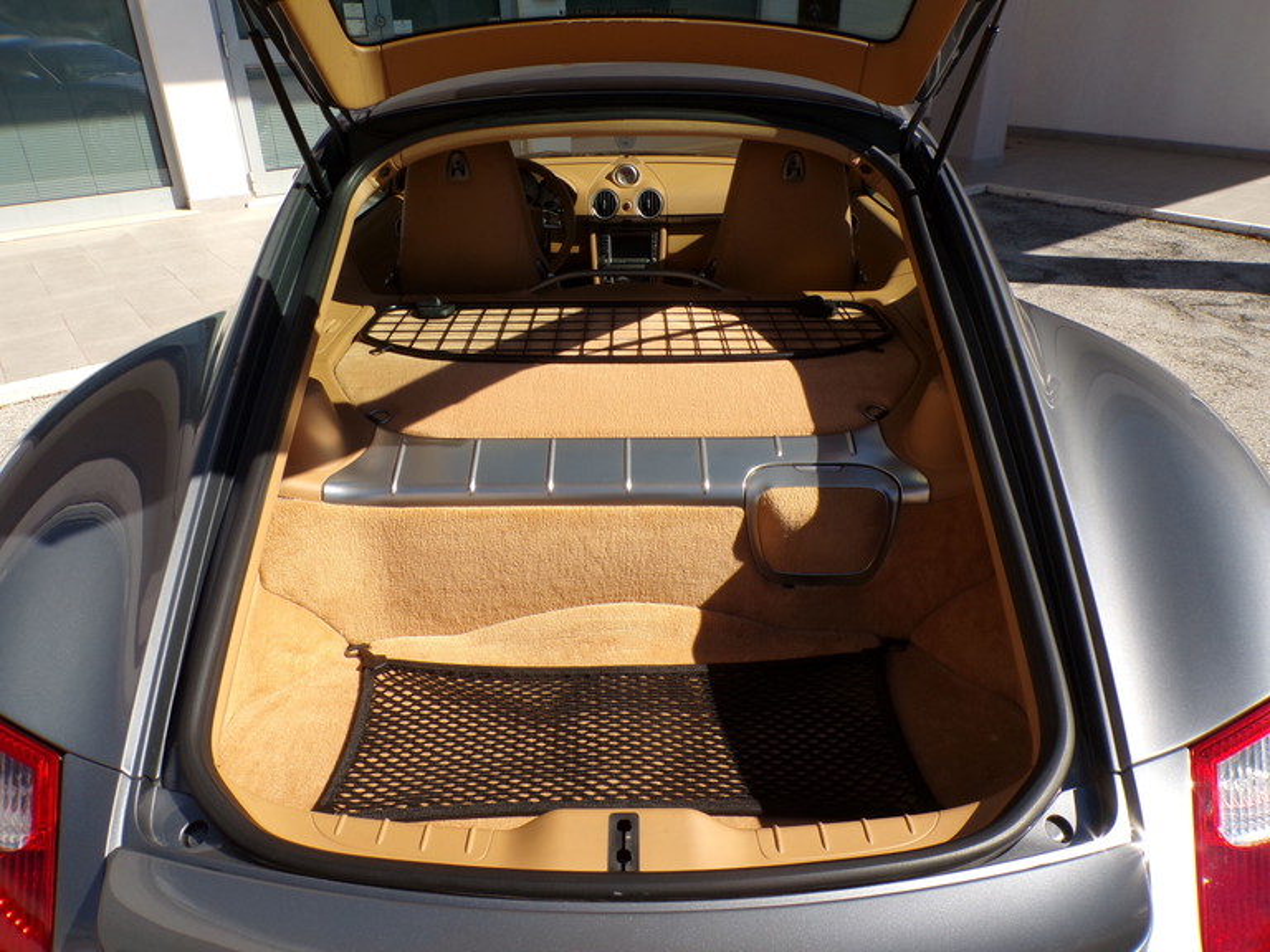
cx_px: 635
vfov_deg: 56.8
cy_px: 476
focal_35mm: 24
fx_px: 881
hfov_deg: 71.6
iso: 100
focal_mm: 4.3
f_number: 5.8
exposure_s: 1/400
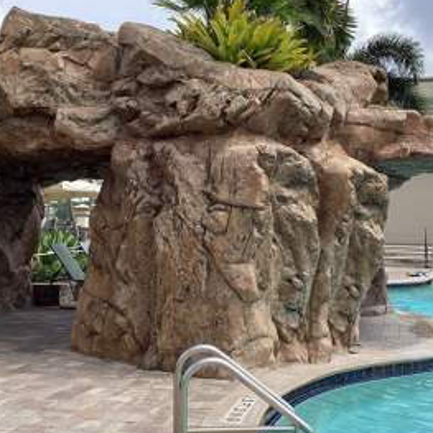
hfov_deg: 34.0
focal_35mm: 50
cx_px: 229
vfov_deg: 34.0
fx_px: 708
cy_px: 252
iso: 25
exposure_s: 1/849
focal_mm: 3.3
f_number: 2.4
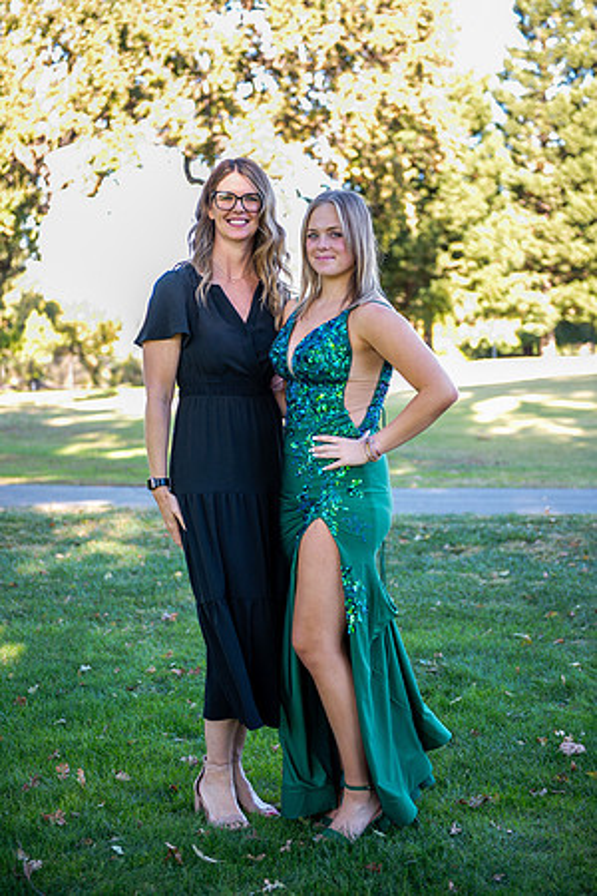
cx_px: 298
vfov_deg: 34.5
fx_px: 1443
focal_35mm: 58
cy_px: 448
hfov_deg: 23.4
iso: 320
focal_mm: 58
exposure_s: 1/200
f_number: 2.8
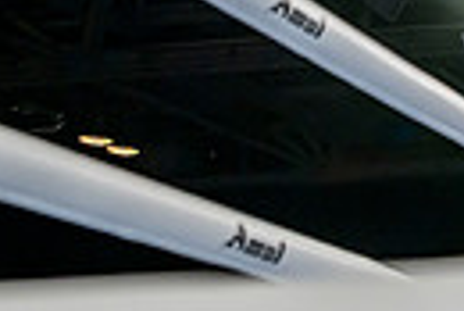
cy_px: -84
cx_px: 967
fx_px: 1381
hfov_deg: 15.0
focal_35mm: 107
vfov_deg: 12.5
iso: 2500
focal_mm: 24
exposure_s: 1/1600
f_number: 3.5
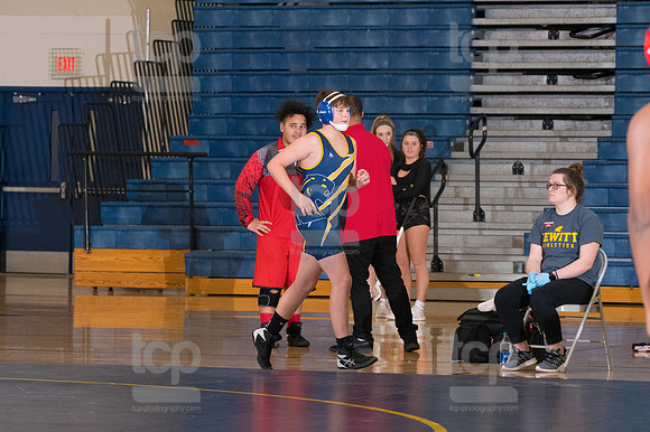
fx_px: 3645
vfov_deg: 6.8
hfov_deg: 10.2
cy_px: 216
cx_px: 325
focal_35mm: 202
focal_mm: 135
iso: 2000
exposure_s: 1/250
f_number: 5.6
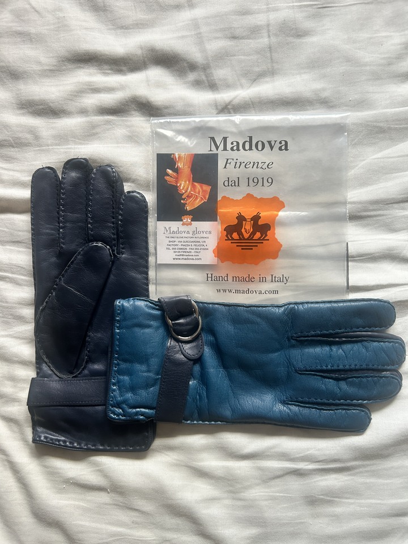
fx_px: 409
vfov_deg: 67.3
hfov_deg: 53.1
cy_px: 272
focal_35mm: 26
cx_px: 204
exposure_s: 1/89
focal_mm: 5.7
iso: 125
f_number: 1.5
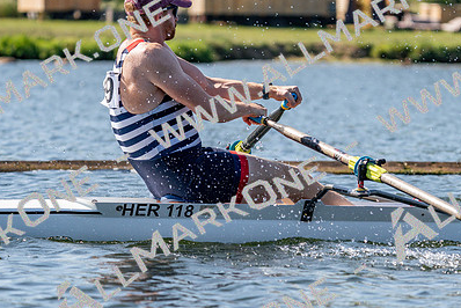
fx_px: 4370
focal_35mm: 341
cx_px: 292
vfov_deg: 4.0
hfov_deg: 6.0
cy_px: 152
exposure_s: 1/1600
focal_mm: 234
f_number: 5.6
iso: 250
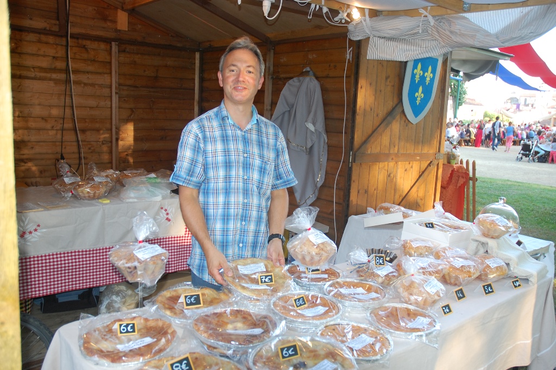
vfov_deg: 39.9
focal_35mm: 33
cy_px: 185
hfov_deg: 57.3
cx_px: 278
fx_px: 509
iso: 400
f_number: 3.8
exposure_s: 1/60
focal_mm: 22
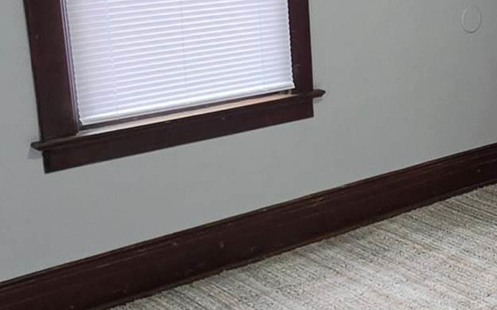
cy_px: 79
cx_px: 599
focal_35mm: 68
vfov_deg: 19.0
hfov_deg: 26.7
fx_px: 921
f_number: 1.9
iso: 160
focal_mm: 2.2
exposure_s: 1/120
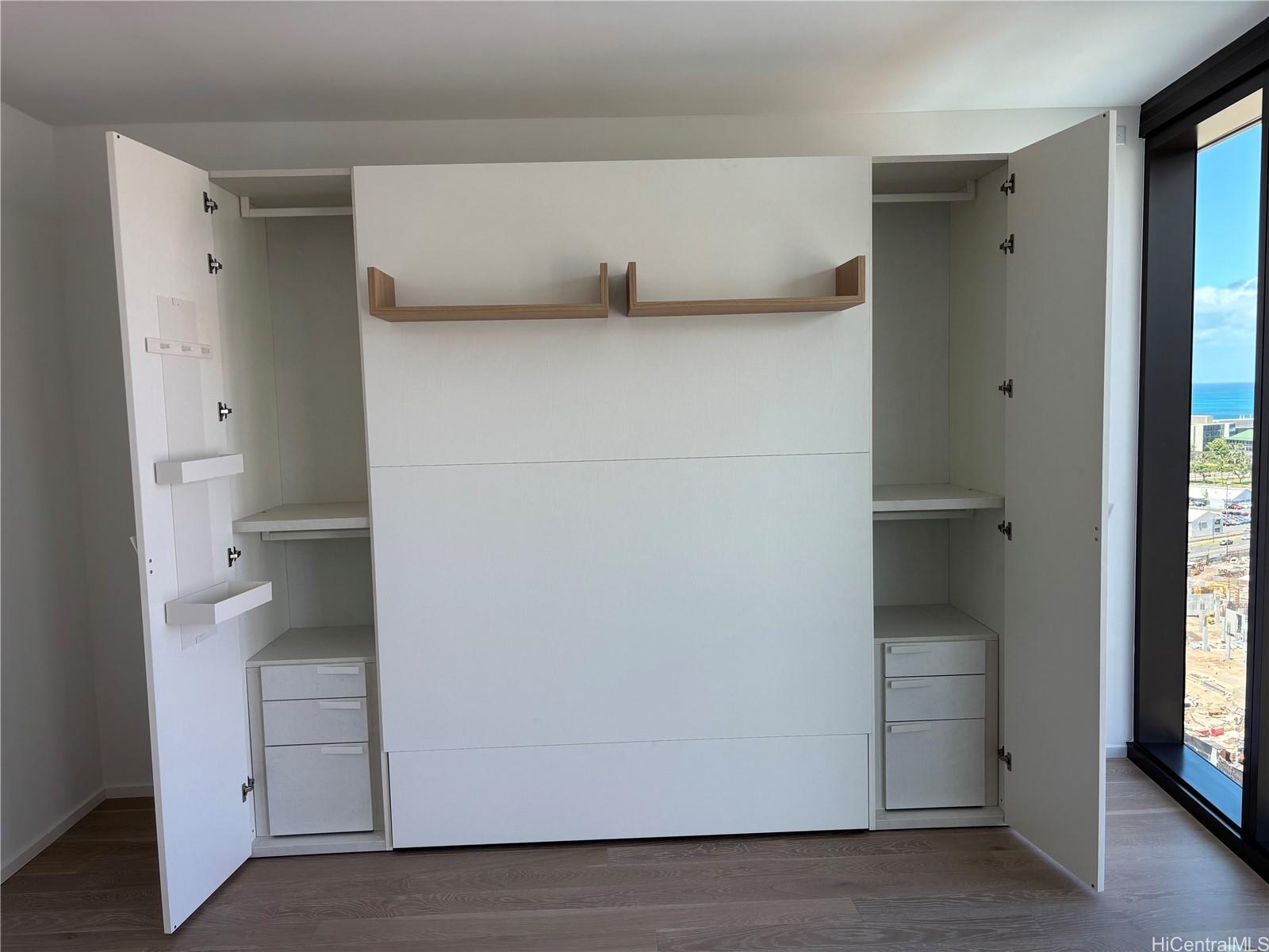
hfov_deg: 67.3
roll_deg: +1.1
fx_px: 953
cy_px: 476
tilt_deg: -6.2
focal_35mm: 26
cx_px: 634
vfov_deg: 53.1
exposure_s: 1/183
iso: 40
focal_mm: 5.96
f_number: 1.6
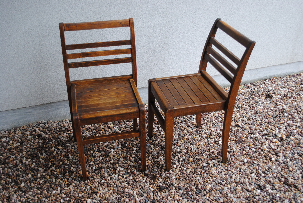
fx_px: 329
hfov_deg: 49.5
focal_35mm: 39
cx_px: 152
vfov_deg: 34.4
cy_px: 102
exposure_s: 1/50
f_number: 4.2
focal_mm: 26
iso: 200
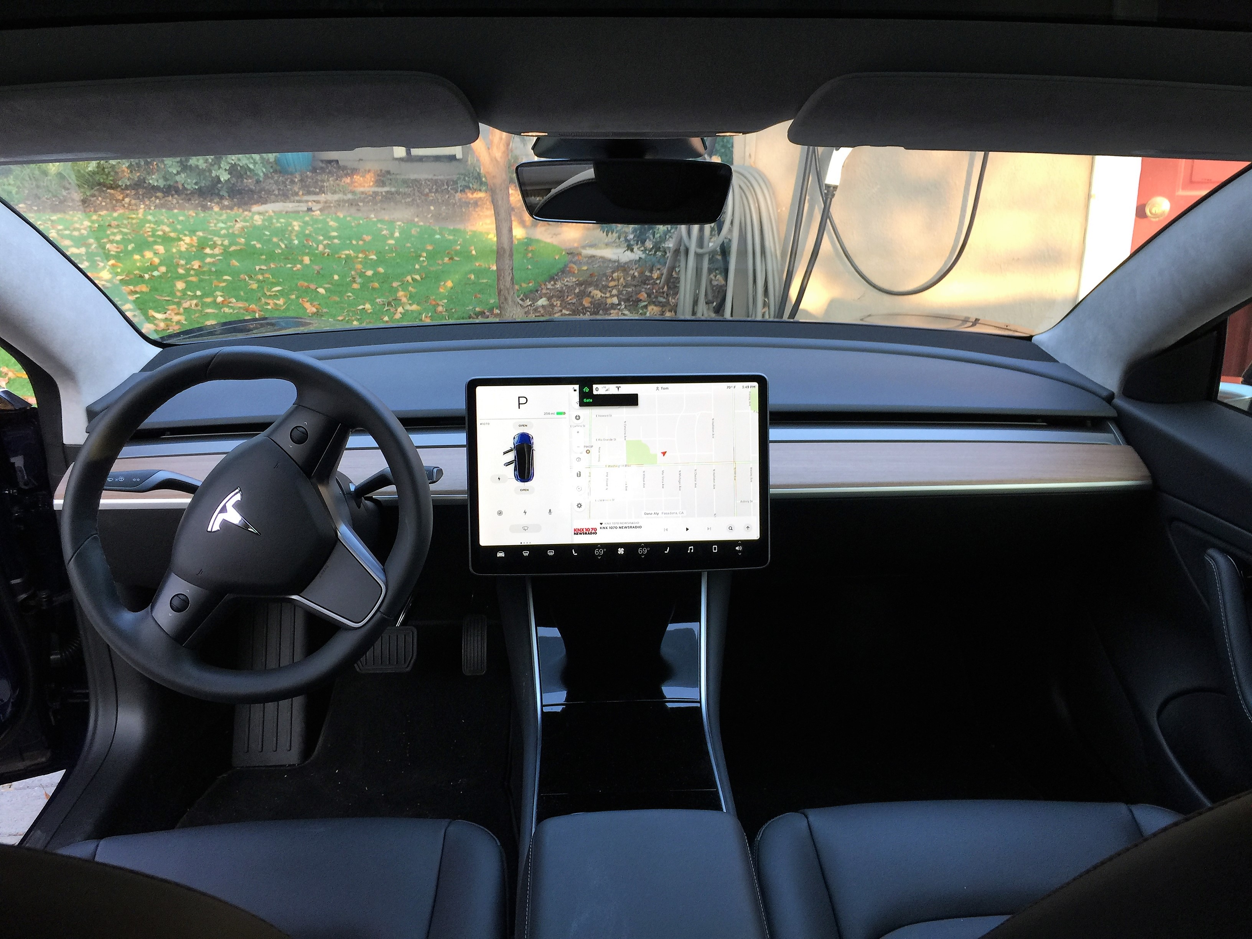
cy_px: 470
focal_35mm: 29
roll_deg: +1.8
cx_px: 626
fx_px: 1049
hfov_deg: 61.7
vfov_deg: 48.2
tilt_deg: -19.3
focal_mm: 4.15
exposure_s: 1/30
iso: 32
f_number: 2.2
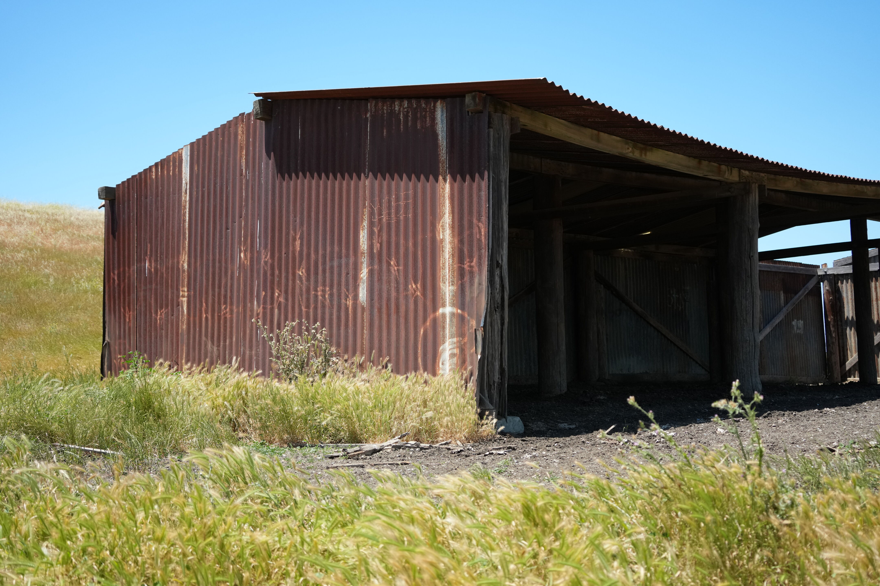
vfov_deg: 27.0
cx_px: 440
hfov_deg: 39.6
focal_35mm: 50
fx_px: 1222
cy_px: 293
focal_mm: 50
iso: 800
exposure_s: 1/3200
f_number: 4.5
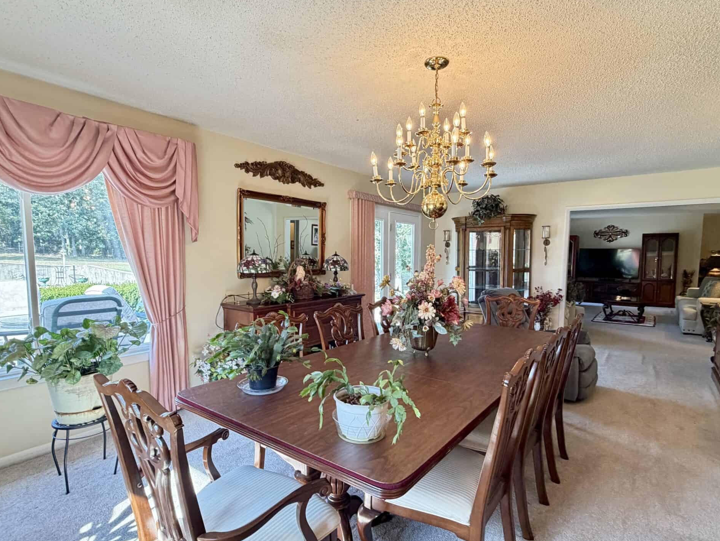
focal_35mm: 19
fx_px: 395
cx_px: 375
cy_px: 289
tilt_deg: -5.3
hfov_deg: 84.6
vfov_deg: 68.6
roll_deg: -0.9
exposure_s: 1/60
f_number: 2.2
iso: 250
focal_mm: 2.22
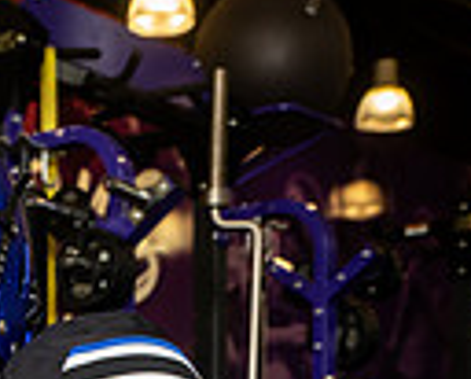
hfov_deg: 13.1
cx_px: 18
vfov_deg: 9.8
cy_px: 787
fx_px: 2026
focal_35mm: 145
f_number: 5.6
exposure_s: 1/250
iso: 500
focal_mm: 44
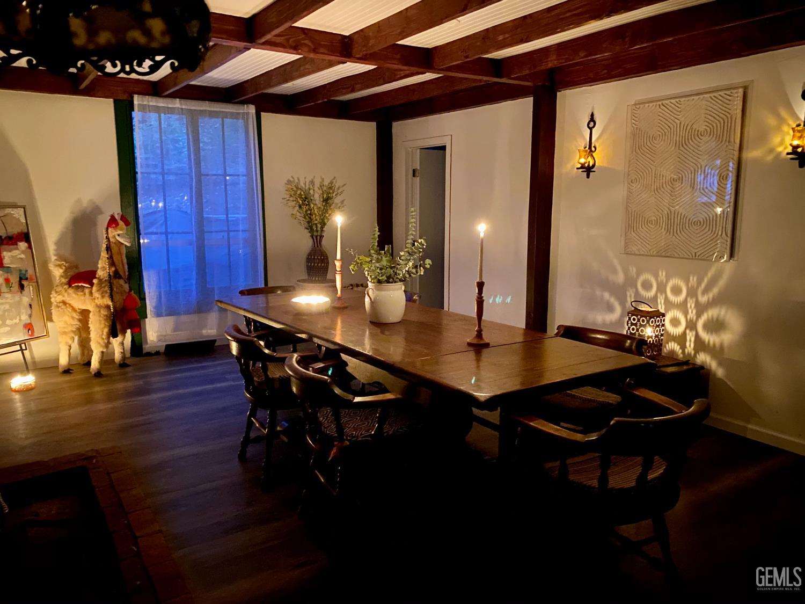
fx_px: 605
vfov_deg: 53.1
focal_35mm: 26
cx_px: 402
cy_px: 302
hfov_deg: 67.3
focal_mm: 4.25
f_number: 1.8
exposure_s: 1/4
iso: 800
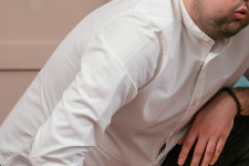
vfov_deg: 6.7
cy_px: -29
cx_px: 324
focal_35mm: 204
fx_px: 1411
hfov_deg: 9.9
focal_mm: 50
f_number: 2.5
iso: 250
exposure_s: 1/250
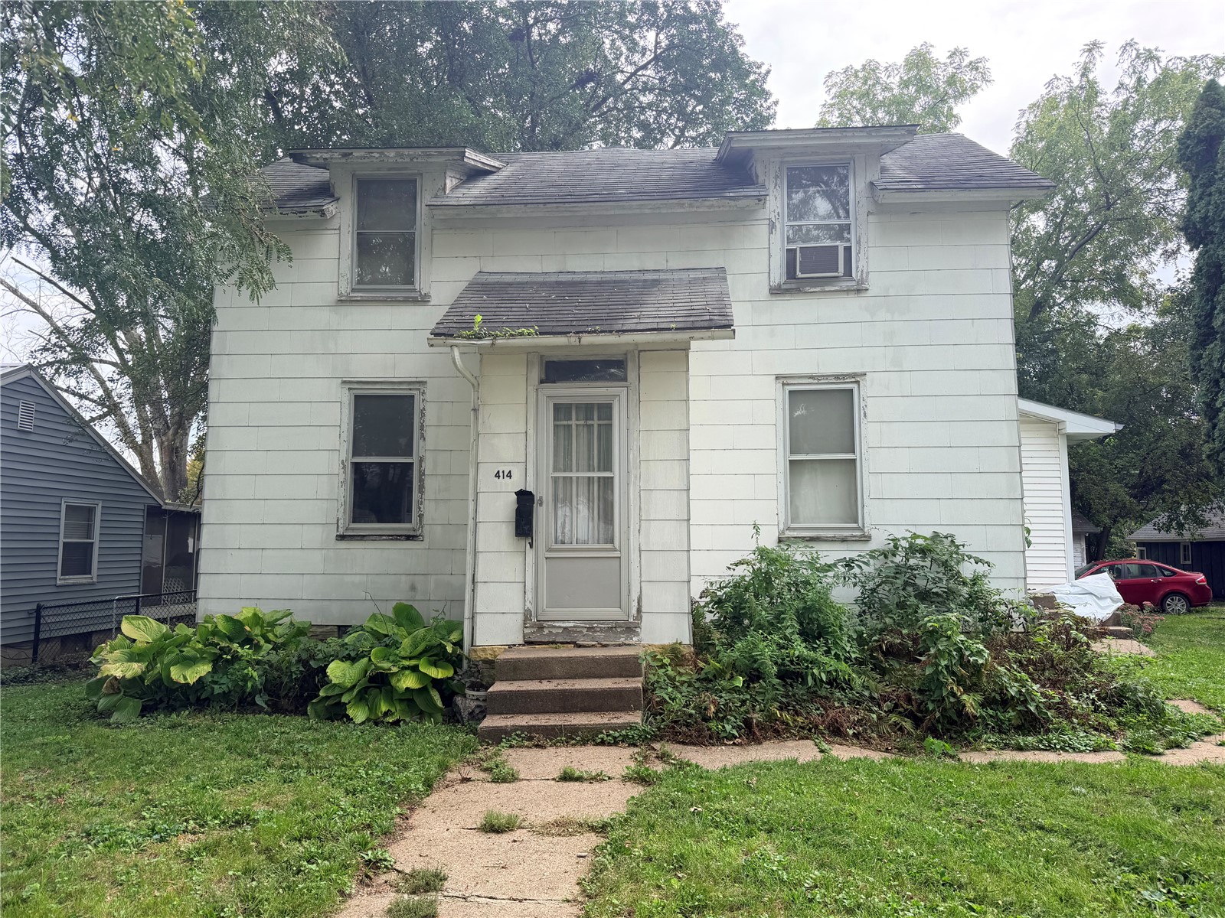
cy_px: 459
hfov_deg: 71.6
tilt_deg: +6.3
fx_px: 849
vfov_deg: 56.8
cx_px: 612
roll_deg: +0.0
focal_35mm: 24
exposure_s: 1/1230
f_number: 1.78
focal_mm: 6.76
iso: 80
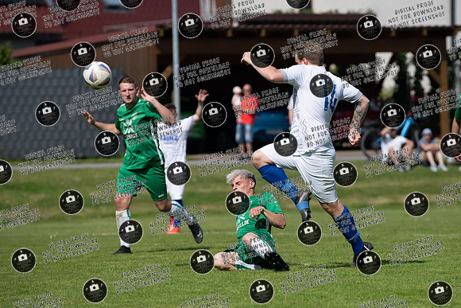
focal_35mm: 253
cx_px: 301
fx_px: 3245
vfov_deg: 5.4
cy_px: 152
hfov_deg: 8.1
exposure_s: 1/1600
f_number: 3.5
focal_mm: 180
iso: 90
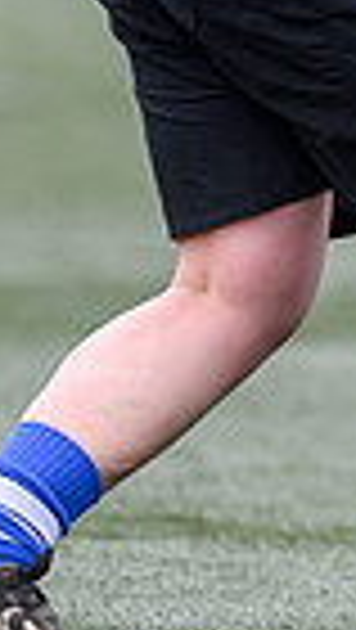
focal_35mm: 1832
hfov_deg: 0.7
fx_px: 30670
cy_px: 29
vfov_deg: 1.2
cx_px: 934
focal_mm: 400
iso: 500
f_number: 3.5
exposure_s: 1/1250
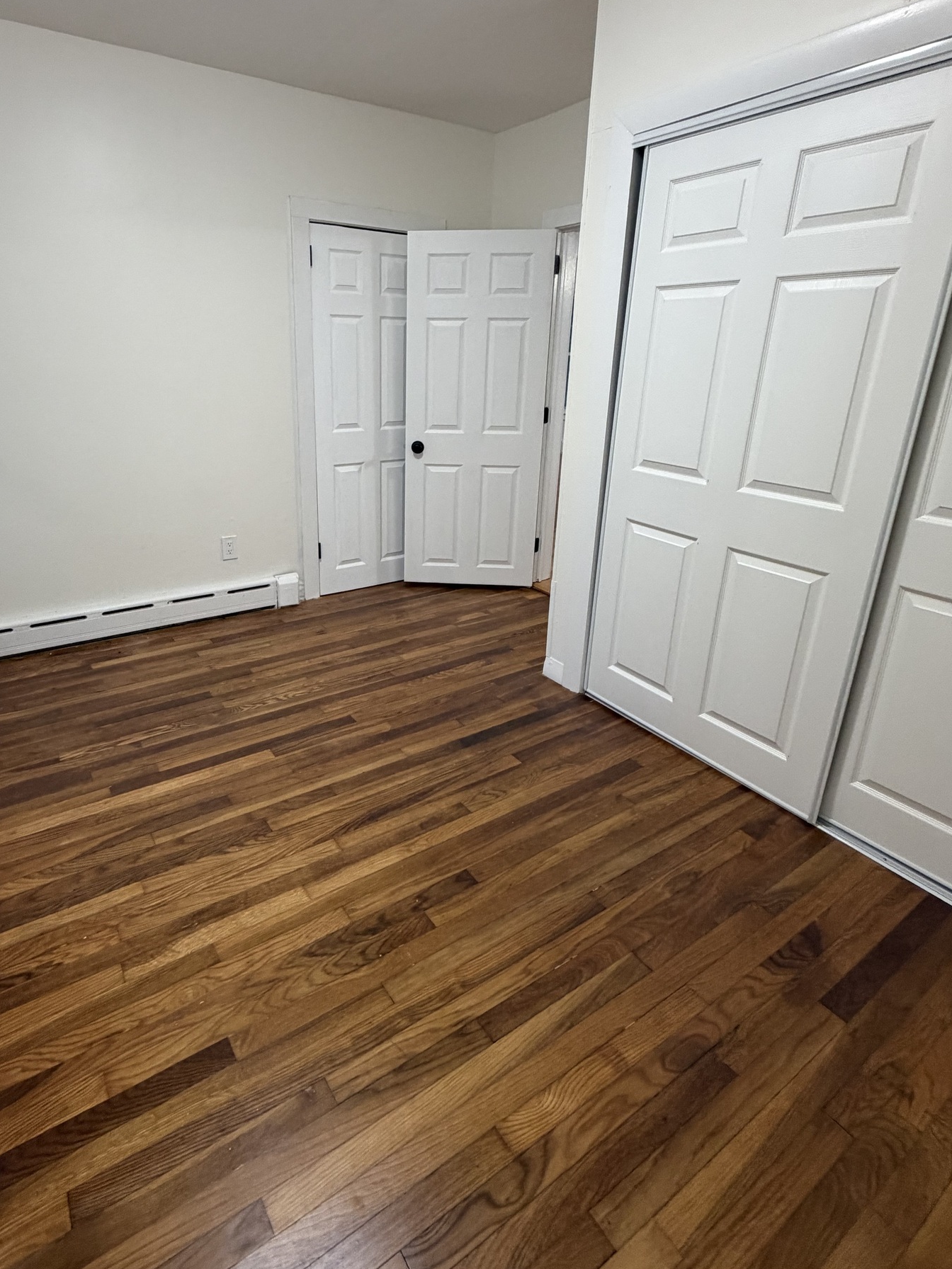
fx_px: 660
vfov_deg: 87.3
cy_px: 557
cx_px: 396
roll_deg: +0.0
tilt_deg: -17.6
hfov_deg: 71.1
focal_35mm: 18
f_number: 2.2
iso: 320
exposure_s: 1/60
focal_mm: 2.22
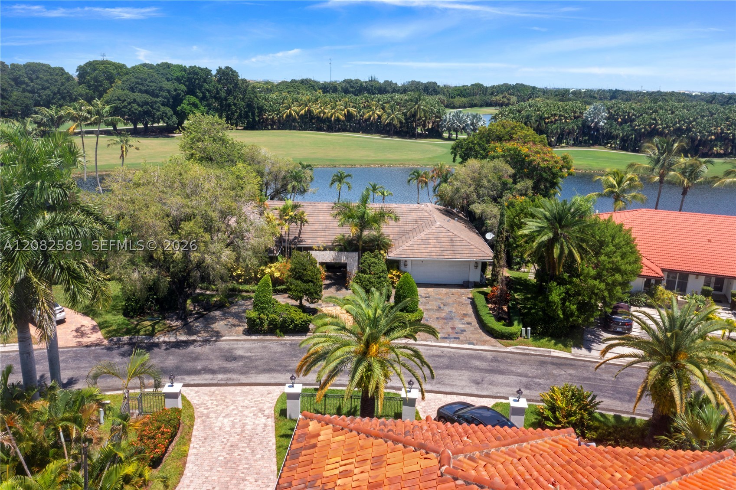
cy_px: 245
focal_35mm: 28
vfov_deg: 46.4
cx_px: 368
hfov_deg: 65.5
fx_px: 572
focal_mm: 10.26
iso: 100
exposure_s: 1/100
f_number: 11
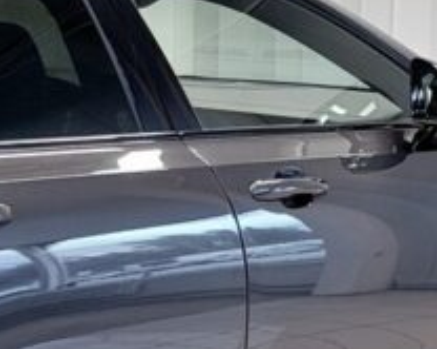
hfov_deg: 8.2
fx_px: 2985
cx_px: -185
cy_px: 246
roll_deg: +0.5
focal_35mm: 231
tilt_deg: -7.3
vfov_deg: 6.7
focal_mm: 6.76
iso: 100
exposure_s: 1/77
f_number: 1.78
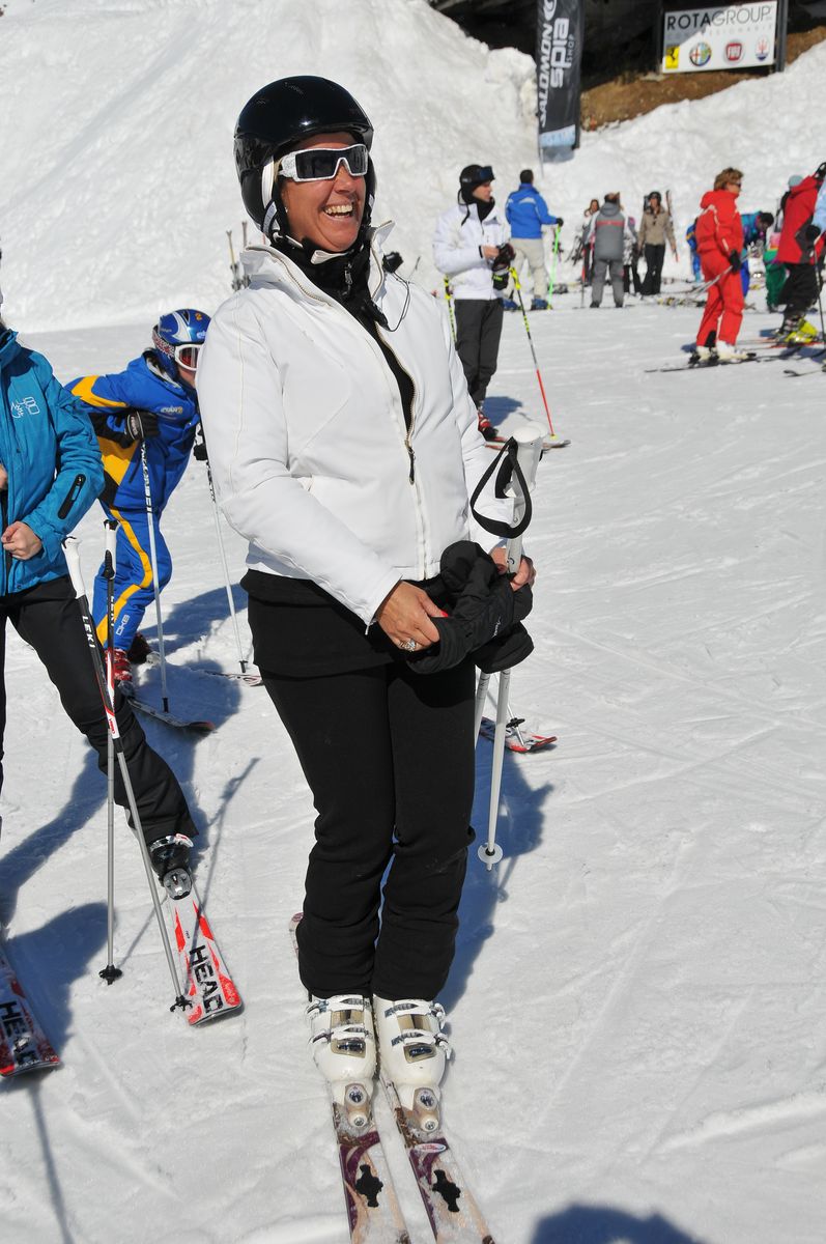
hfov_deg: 31.8
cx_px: 413
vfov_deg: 46.4
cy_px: 622
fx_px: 1449
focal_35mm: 42
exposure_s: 1/2500
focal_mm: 28
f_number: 6.3
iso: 200
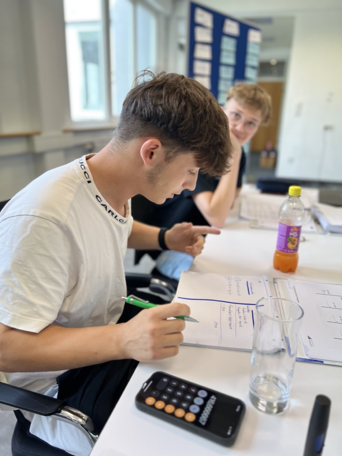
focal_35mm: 26
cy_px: 228
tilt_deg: -18.8
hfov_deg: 53.1
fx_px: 342
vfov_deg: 67.3
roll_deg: -0.9
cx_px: 171
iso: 40
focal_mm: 5.7
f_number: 1.5
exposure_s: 1/100
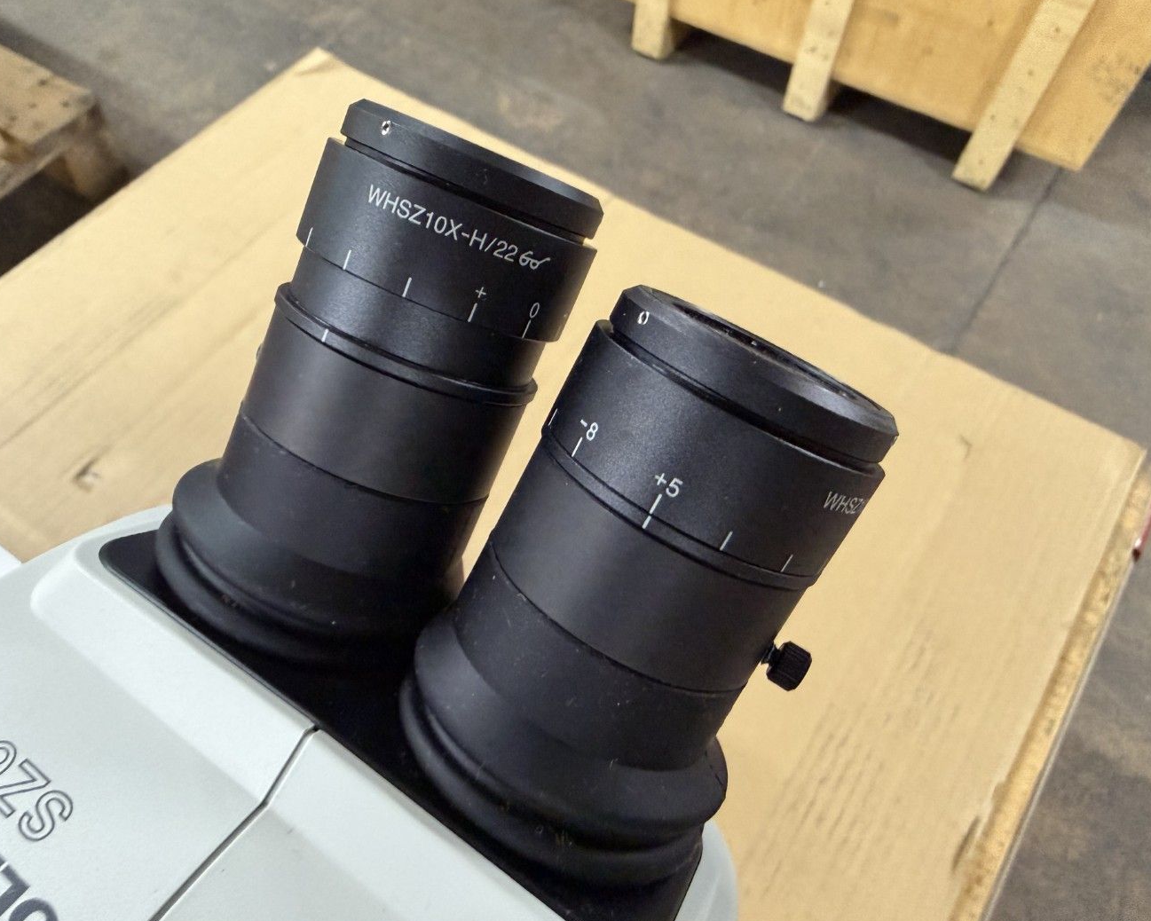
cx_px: 599
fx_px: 886
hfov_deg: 66.0
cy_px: 447
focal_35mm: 26
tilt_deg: -57.4
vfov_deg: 54.9
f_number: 2.2
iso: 640
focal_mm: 2.22
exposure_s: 1/50
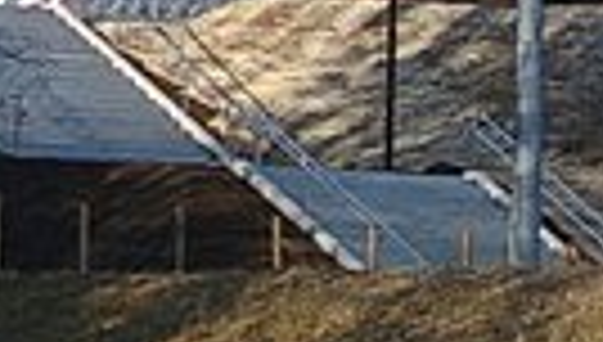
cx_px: 1426
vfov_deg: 0.8
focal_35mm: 1590
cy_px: 569
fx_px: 25473
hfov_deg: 1.4
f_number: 6.7
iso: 200
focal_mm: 133
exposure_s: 1/500
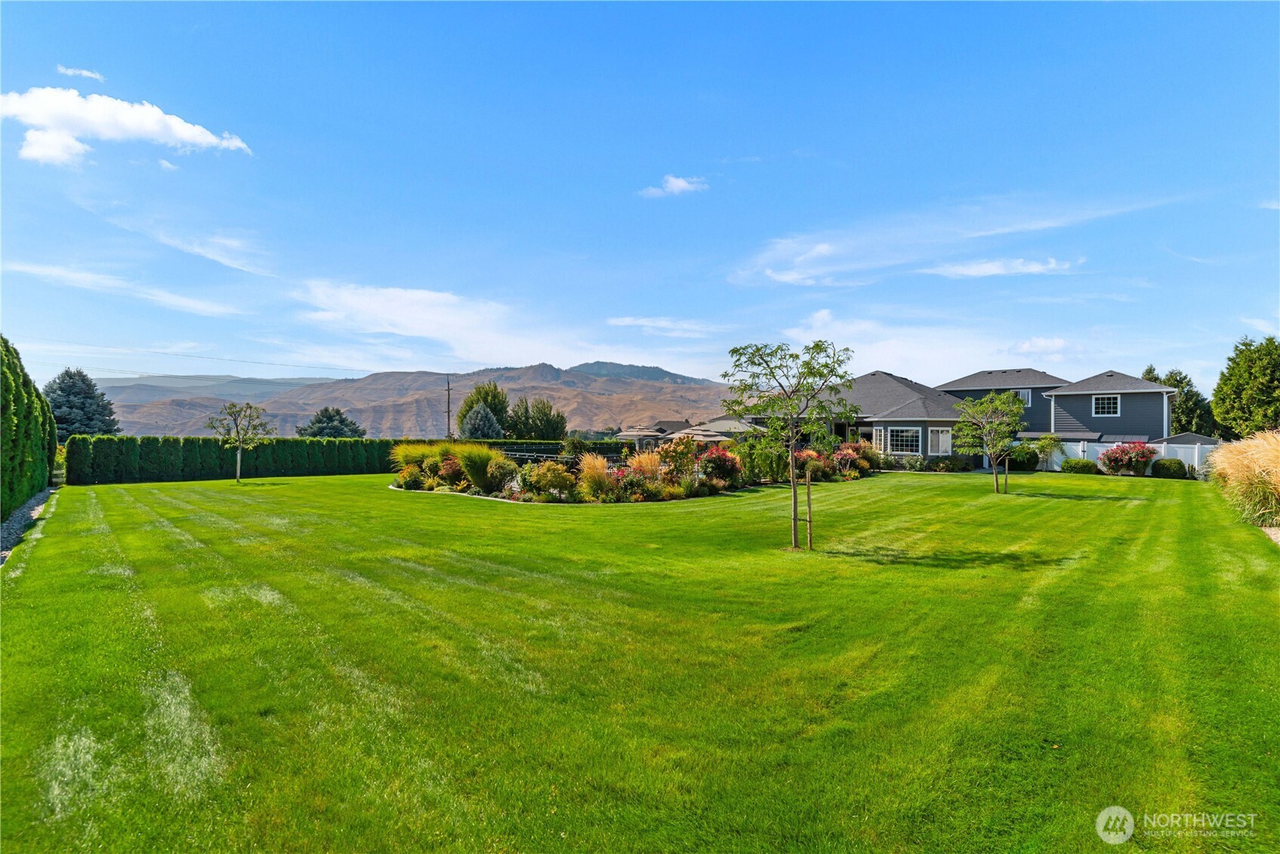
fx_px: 533
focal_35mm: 15
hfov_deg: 100.4
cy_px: 427
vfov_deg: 77.4
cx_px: 640
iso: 100
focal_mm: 15
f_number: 8
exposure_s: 1/500
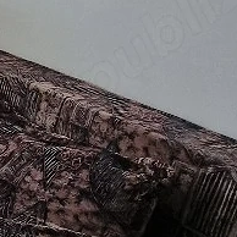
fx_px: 612
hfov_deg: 14.2
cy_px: 51
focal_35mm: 79
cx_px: -341
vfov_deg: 21.7
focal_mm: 2.2
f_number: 2.2
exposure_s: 1/60.2
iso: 64
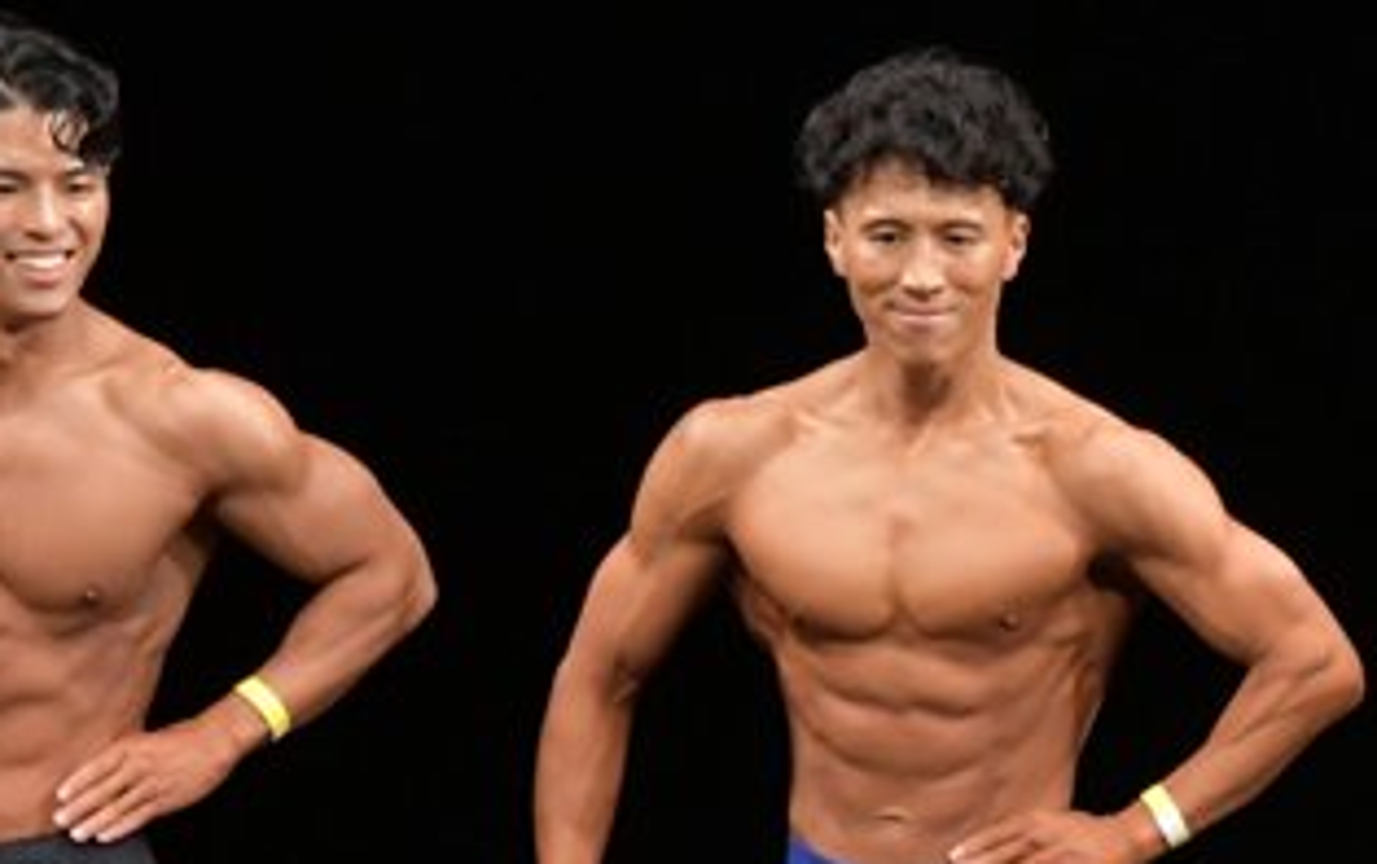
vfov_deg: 1.9
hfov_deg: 3.1
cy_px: 1026
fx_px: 25471
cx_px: 1471
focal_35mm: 678
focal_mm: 180
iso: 3200
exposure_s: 1/400
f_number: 5.6
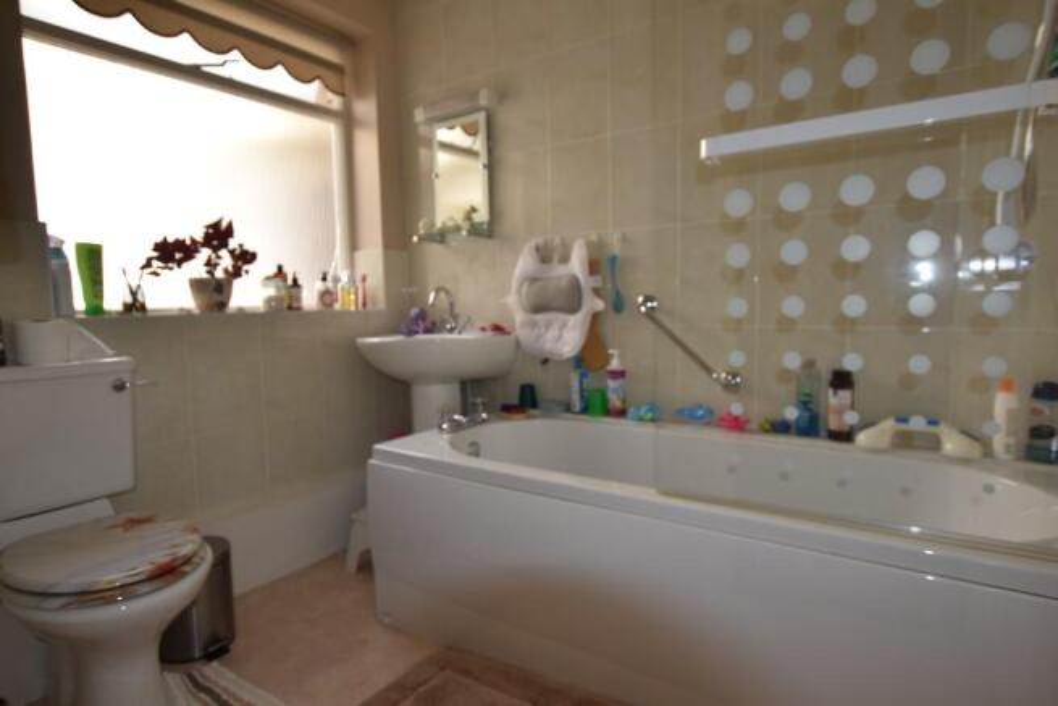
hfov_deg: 85.4
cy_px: 353
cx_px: 529
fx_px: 573
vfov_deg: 63.2
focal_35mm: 20
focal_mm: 13
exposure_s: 1/60
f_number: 3.5
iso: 140
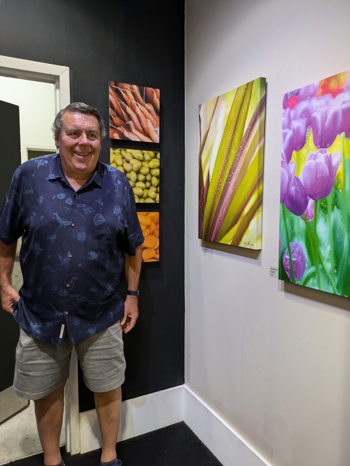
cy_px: 233
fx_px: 337
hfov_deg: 54.9
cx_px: 175
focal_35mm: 25
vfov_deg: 69.4
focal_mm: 5.43
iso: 303
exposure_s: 1/60
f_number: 1.89
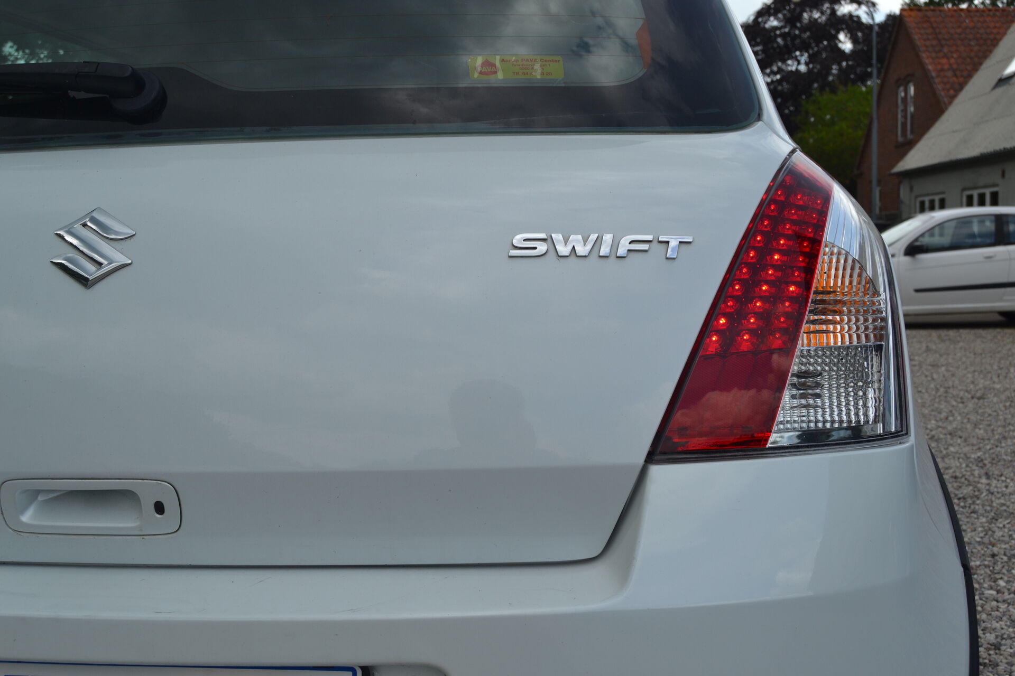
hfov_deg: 53.1
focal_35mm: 36
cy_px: 338
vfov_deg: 36.9
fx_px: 1015
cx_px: 508
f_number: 8
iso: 100
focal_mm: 24
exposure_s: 1/250
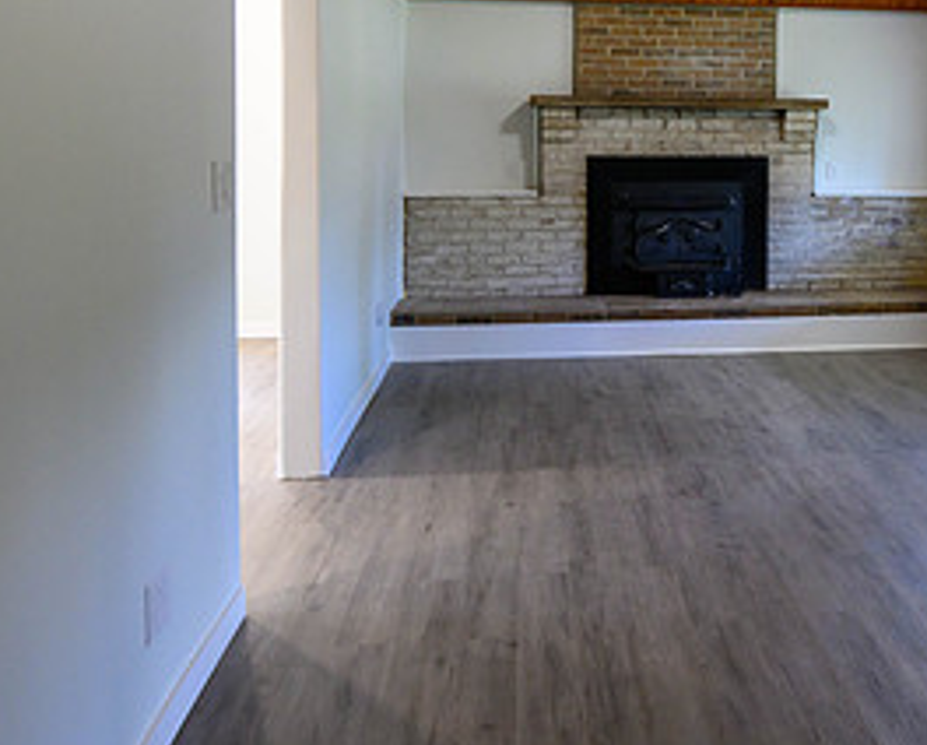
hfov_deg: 49.3
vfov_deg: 40.8
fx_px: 962
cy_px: 167
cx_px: 702
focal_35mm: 35
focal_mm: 17
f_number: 4
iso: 1250
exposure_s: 1/160
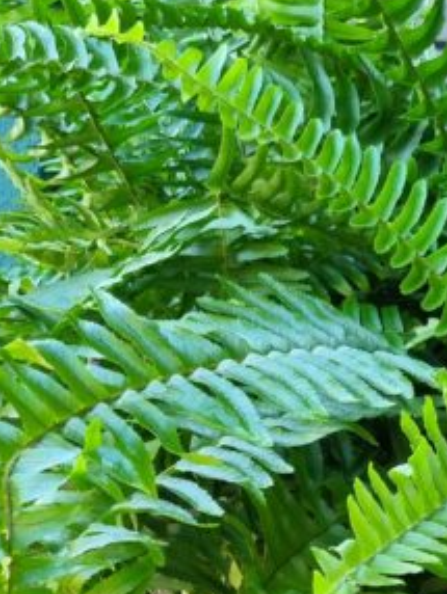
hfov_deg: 14.8
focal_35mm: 93
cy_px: 523
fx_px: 1599
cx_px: 676
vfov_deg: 20.7
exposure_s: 1/120
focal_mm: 5.4
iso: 125
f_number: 1.8
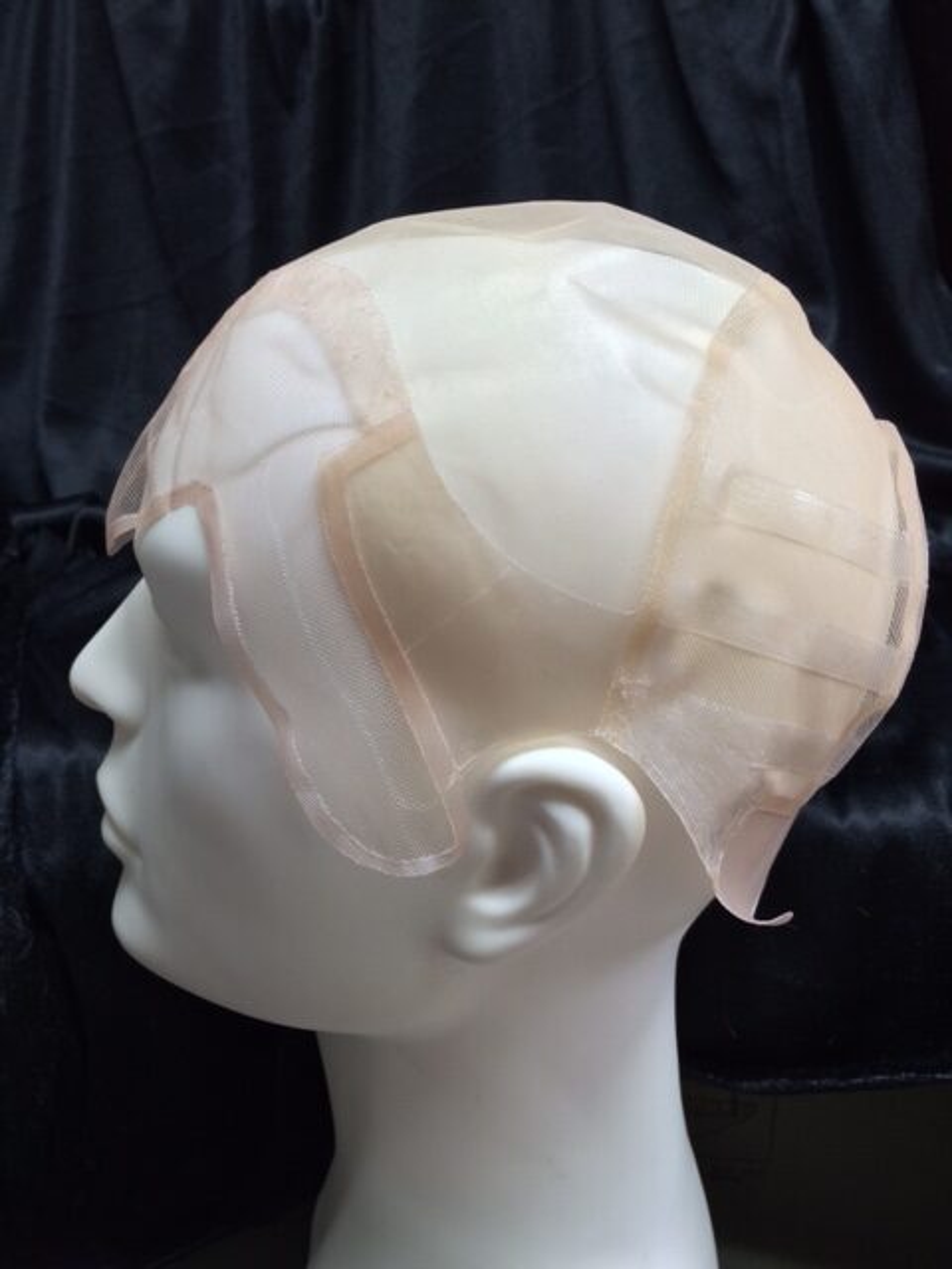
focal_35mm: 29
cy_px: 634
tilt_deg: -22.3
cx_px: 476
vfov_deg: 61.7
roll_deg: +2.2
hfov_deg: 48.2
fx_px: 1063
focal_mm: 4.15
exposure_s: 1/40
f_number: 2.2
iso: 40
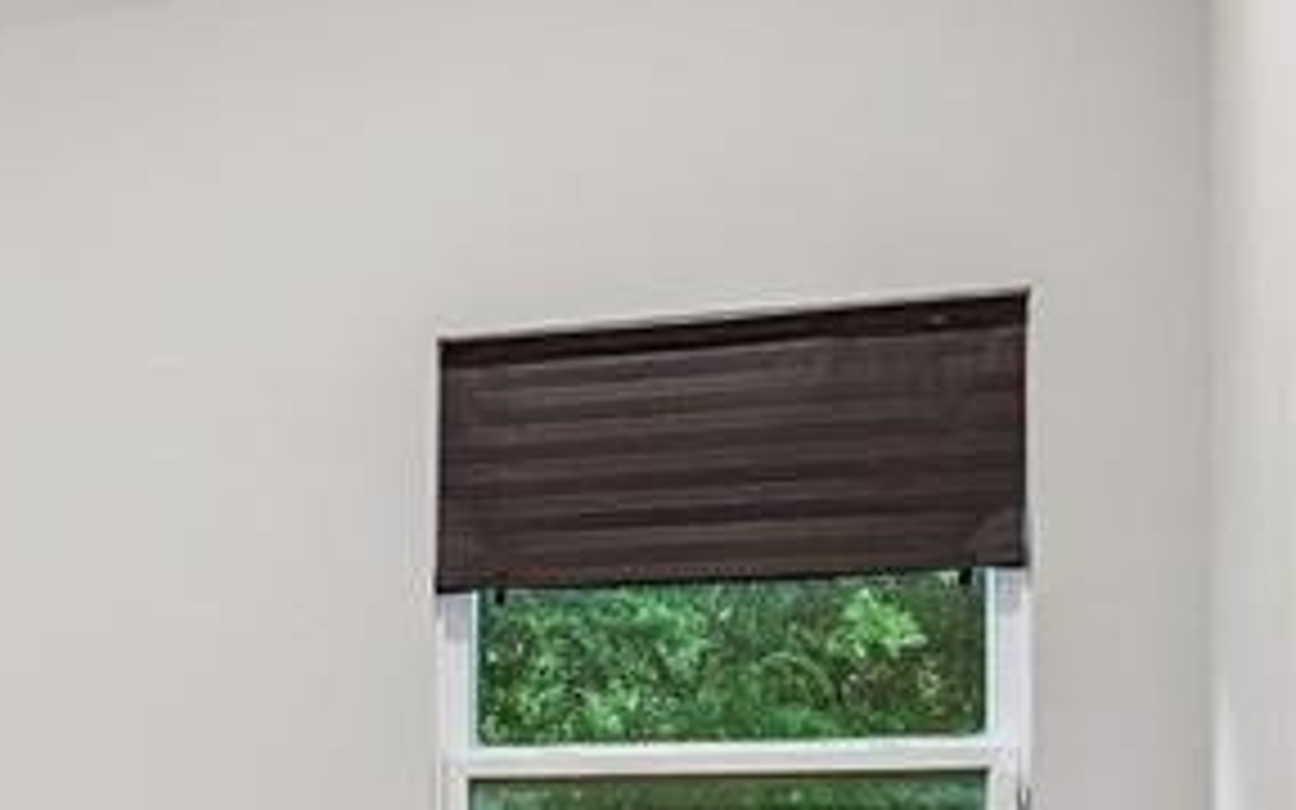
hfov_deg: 20.1
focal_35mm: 76
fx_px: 2684
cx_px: -1004
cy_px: 878
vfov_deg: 16.7
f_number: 9
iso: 100
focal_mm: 14
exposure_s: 1/2.5
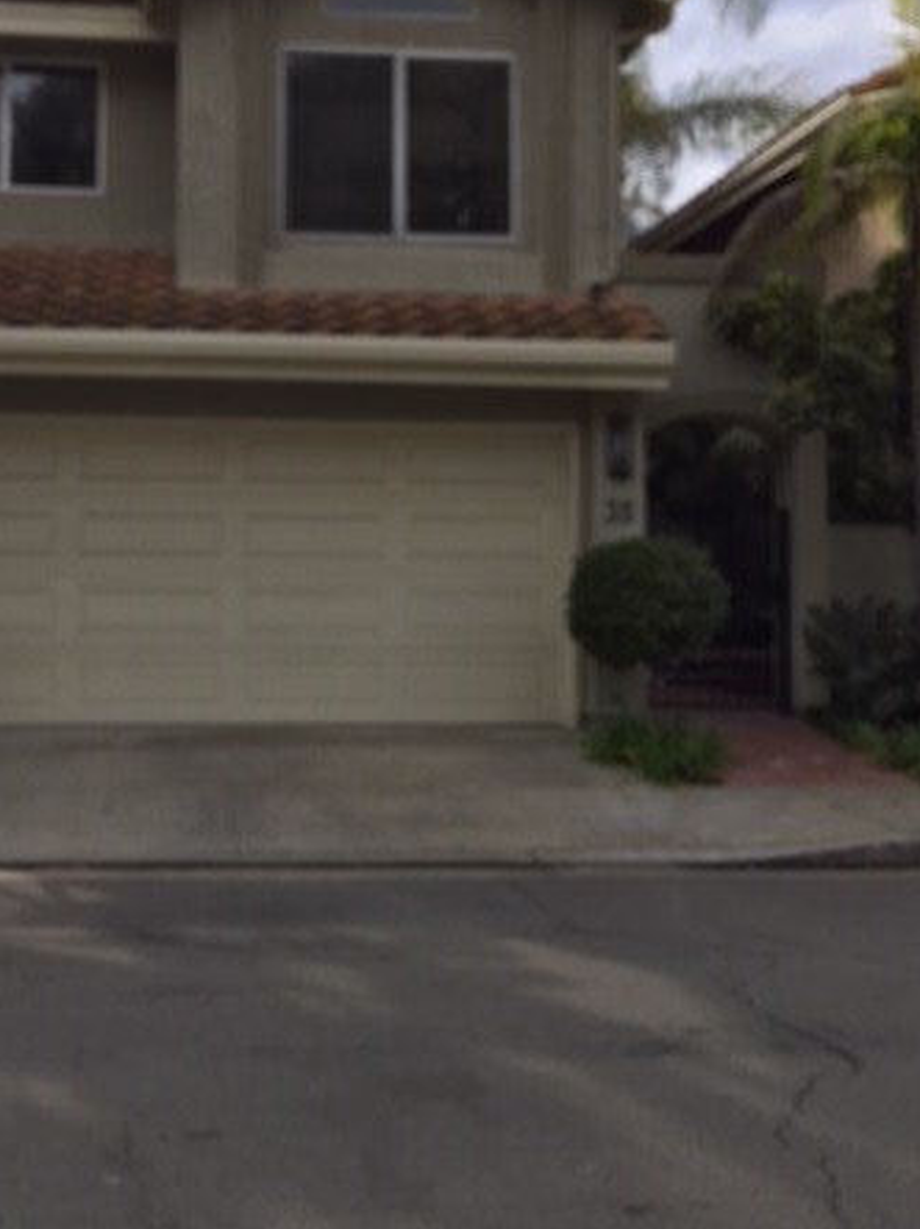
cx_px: 306
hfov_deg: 34.0
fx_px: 1490
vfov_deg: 44.6
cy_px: 498
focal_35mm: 42
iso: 32
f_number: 2.2
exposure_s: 1/1522
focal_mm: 4.15
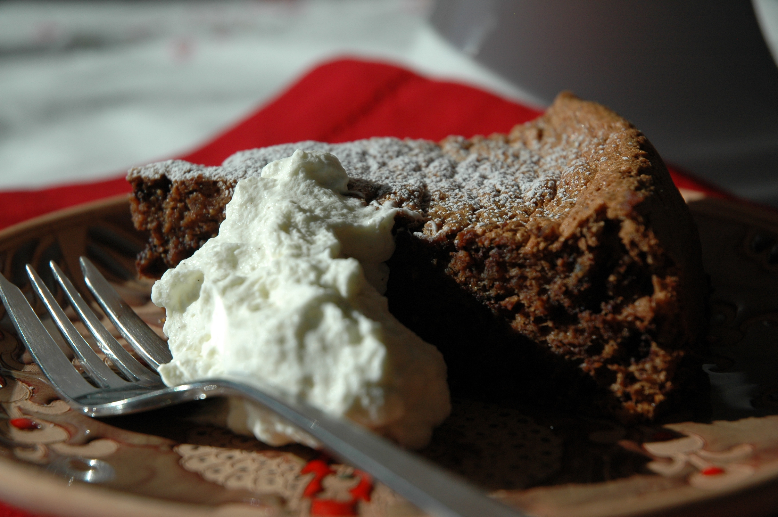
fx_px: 2266
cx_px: 389
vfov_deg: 13.0
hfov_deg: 19.5
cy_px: 258
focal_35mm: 105
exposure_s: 1/2000
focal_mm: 70
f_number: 6.3
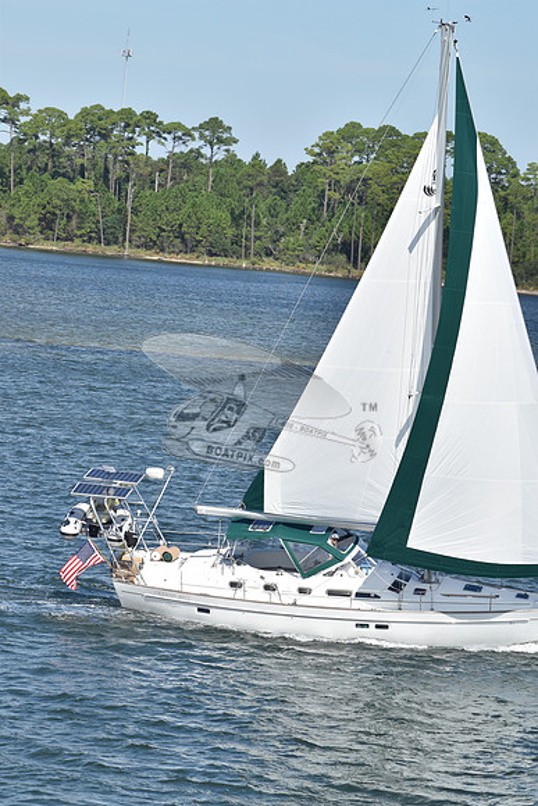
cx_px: 269
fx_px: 4200
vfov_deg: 11.0
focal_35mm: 188
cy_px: 403
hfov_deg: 7.3
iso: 400
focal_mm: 125
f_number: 9.5
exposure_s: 1/1000
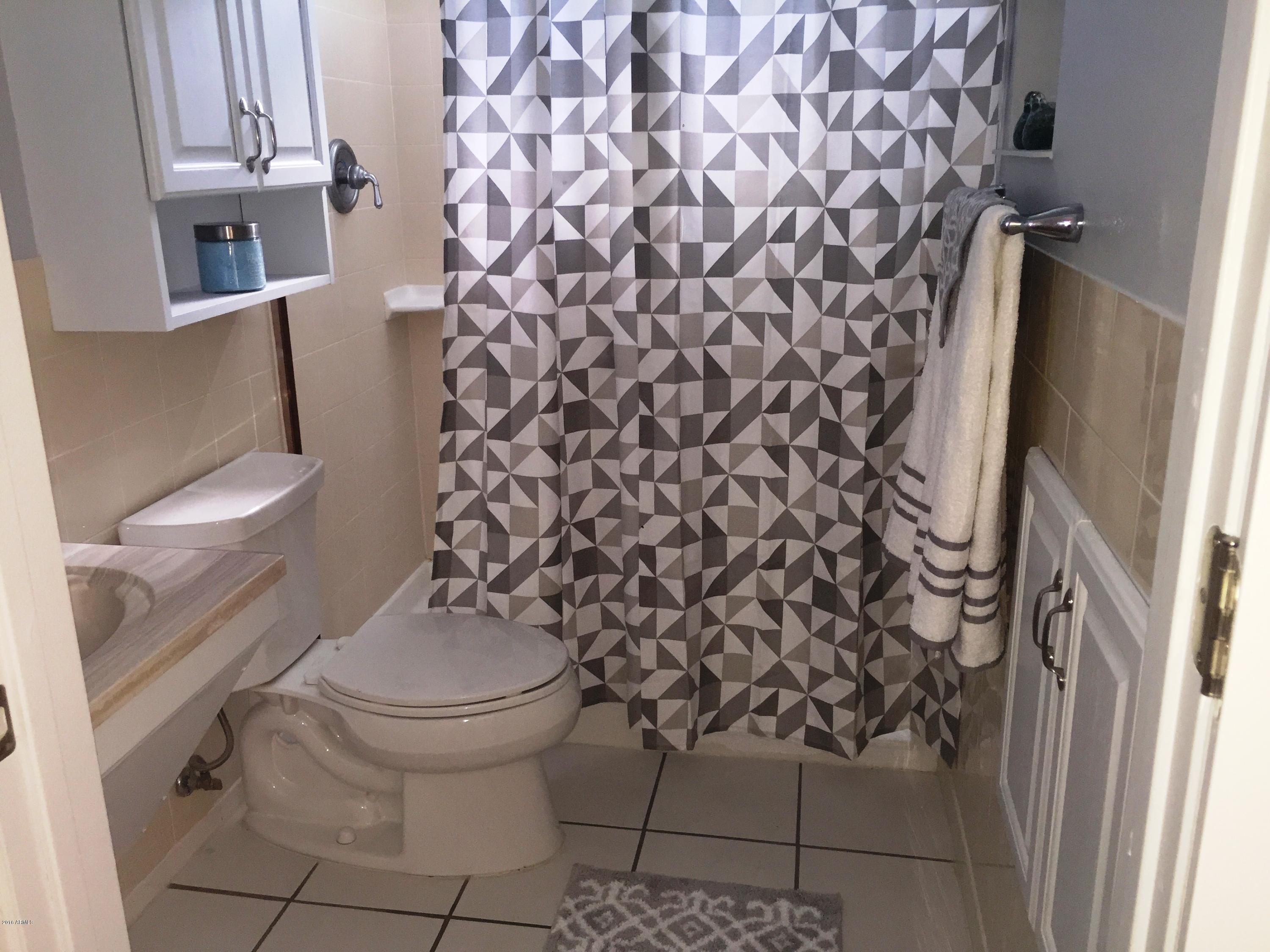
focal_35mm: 29
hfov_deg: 61.7
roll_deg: -0.2
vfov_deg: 48.2
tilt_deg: -16.7
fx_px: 1064
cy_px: 476
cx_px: 635
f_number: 2.2
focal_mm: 4.15
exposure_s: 1/30
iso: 80
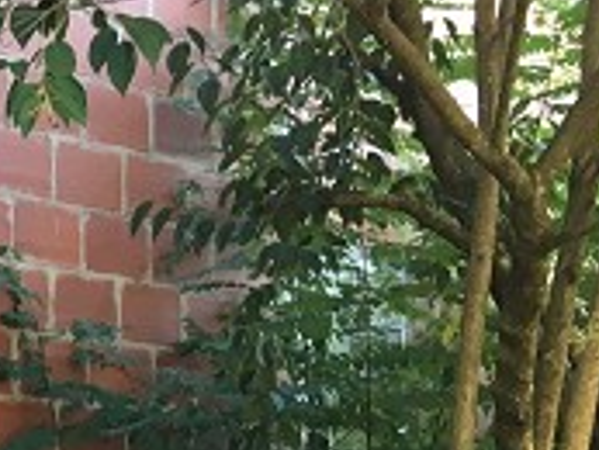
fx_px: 2320
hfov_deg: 12.8
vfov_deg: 10.8
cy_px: 582
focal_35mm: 134
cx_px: -599
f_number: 2.2
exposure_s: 1/33
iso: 32
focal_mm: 4.15
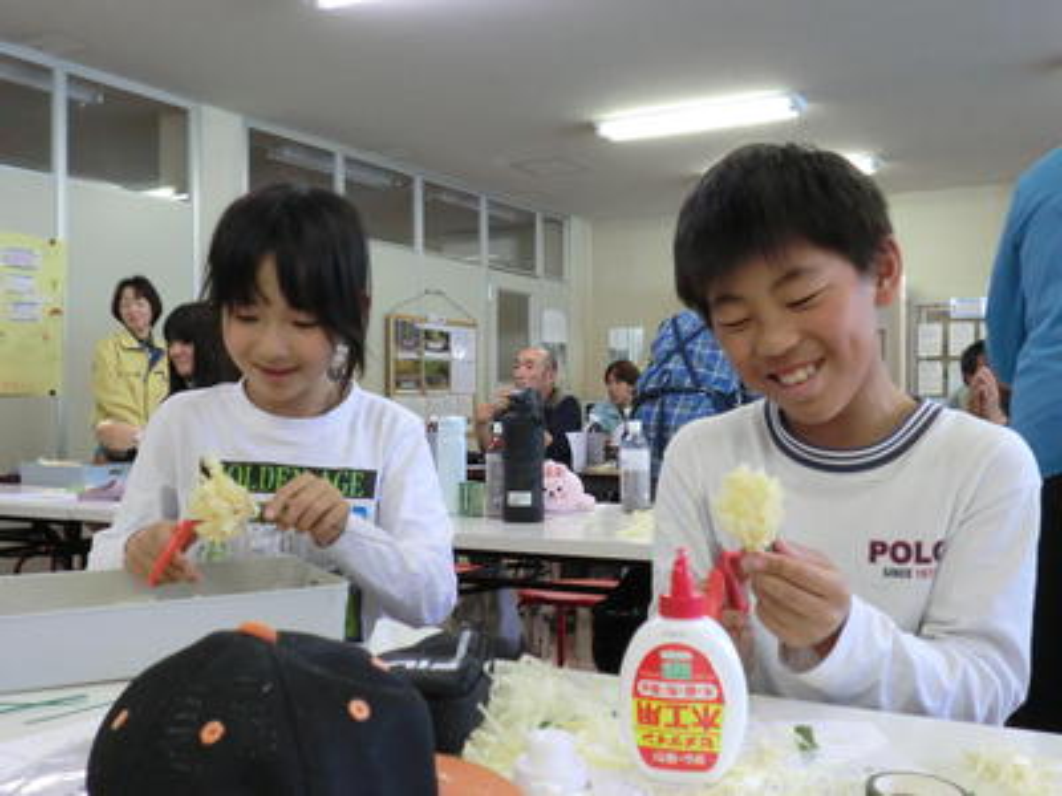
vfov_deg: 37.7
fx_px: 1166
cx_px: 531
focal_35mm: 38
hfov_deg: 49.0
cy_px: 398
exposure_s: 1/80
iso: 400
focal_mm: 6.9
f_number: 3.9
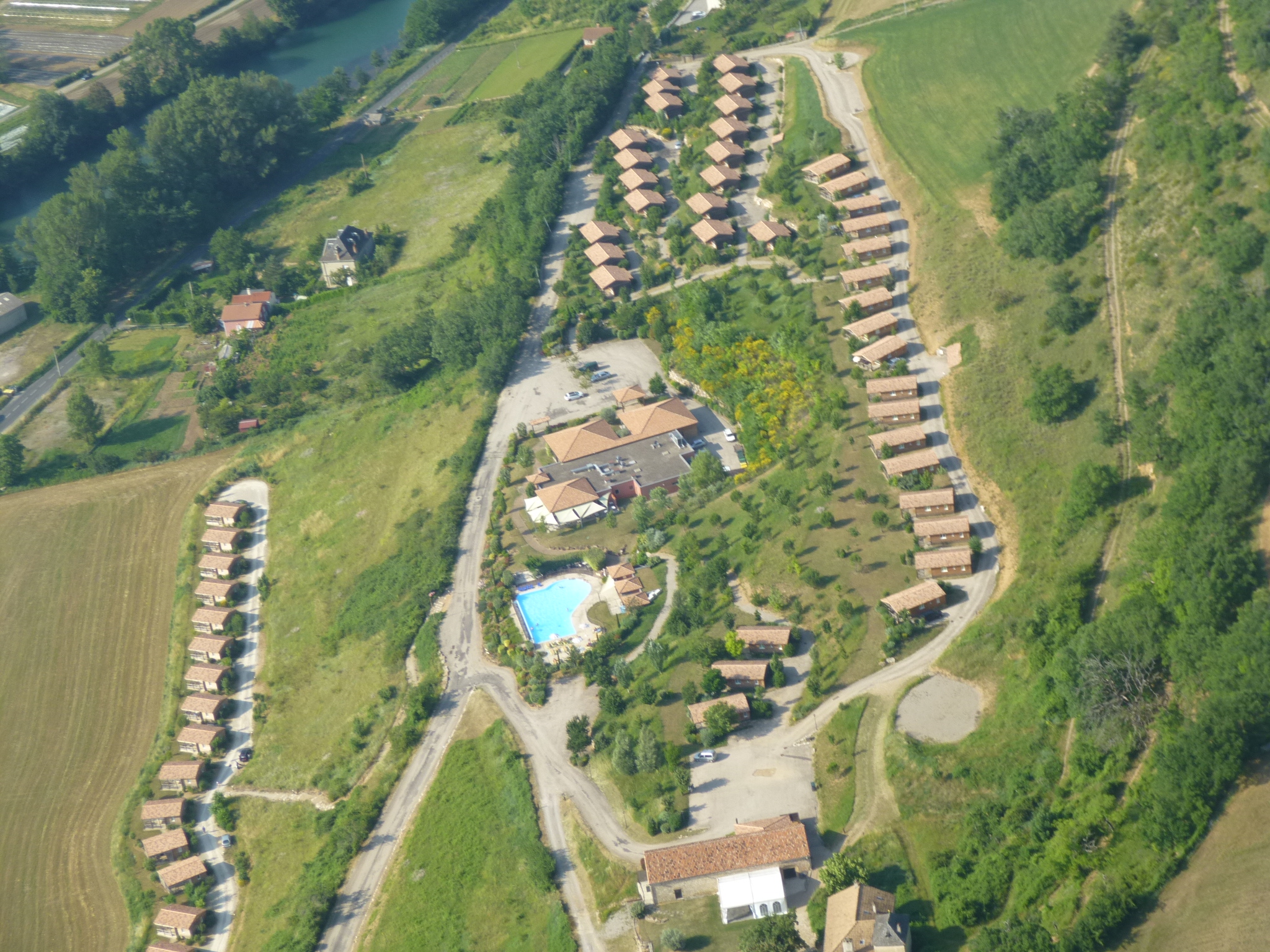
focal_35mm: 86
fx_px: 3155
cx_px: 635
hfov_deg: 22.8
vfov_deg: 17.2
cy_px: 476
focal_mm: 15.3
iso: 100
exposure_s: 1/320
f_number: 5
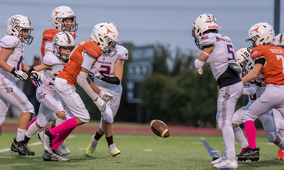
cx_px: 78
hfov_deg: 7.1
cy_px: 115
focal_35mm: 300
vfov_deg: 4.2
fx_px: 2299
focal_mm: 200
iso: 2500
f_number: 2.8
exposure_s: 1/1250
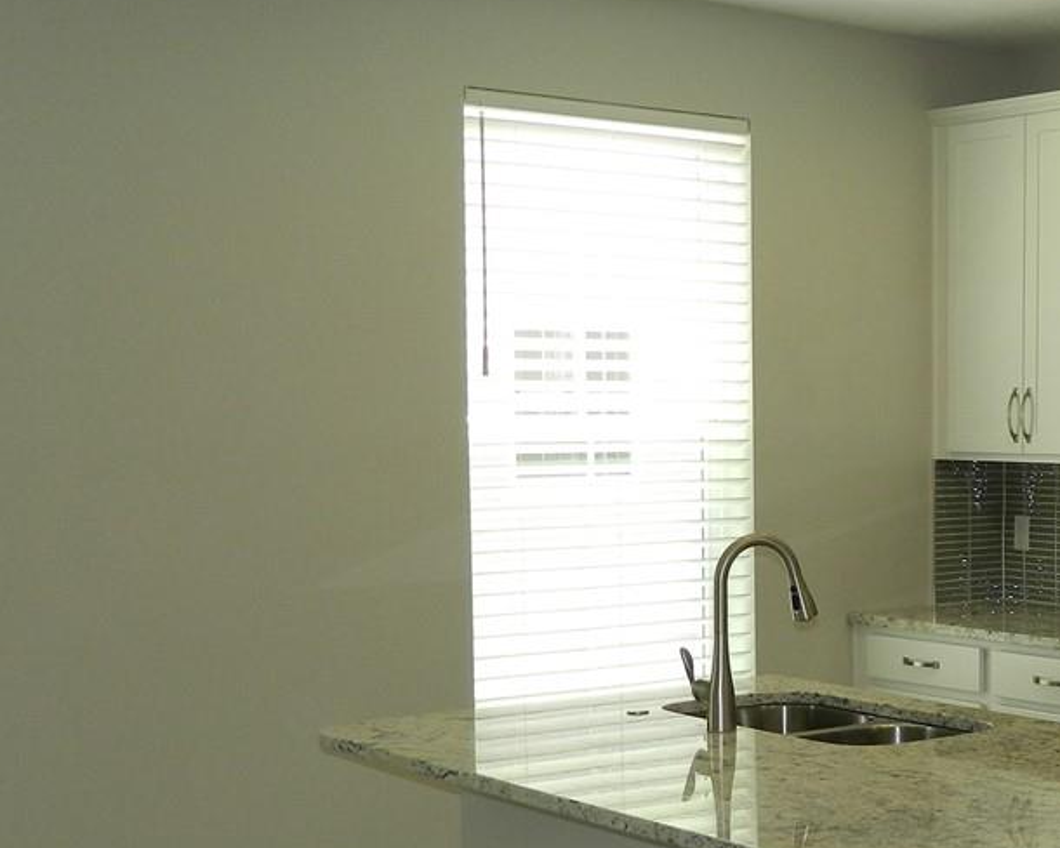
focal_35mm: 64
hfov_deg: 27.3
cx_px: 1140
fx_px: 2008
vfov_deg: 23.8
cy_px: 544
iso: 80
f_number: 3.1
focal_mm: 4.5
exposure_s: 1/50
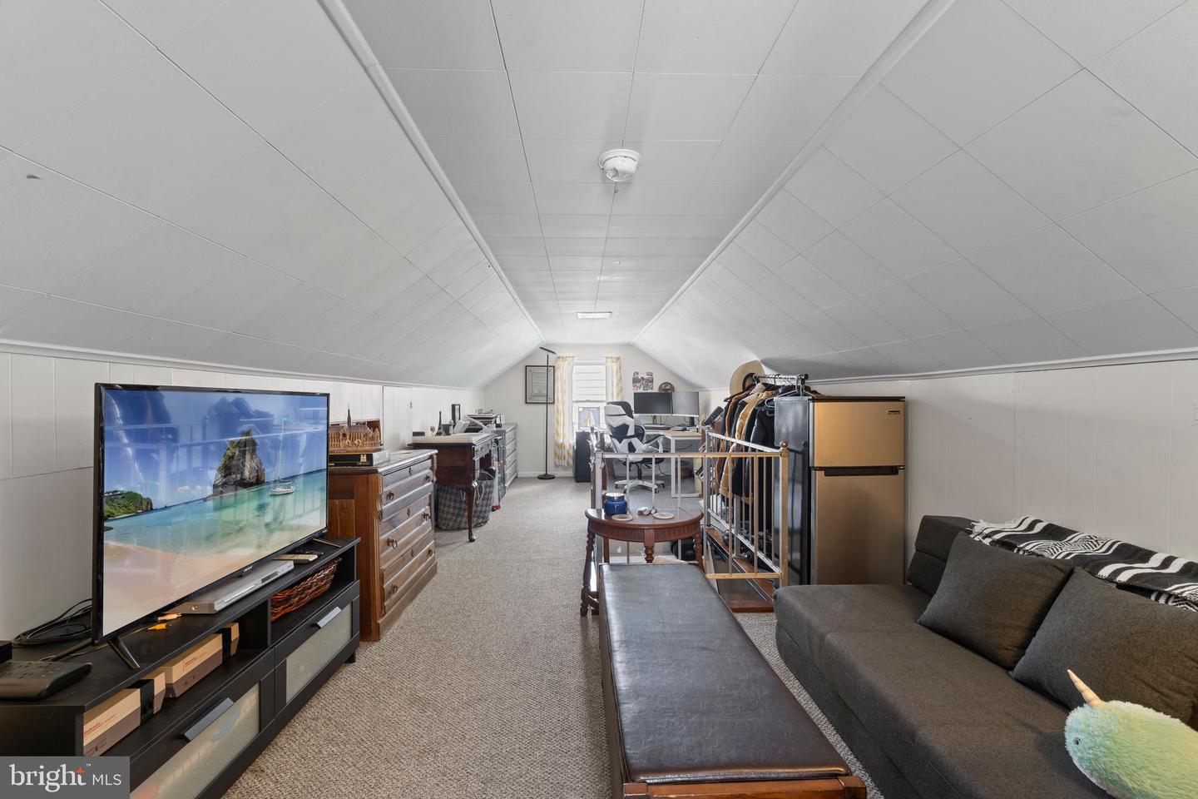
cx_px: 599
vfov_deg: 77.3
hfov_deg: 100.4
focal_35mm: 15
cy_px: 400
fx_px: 499
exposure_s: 5
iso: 200
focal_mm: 10
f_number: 7.1
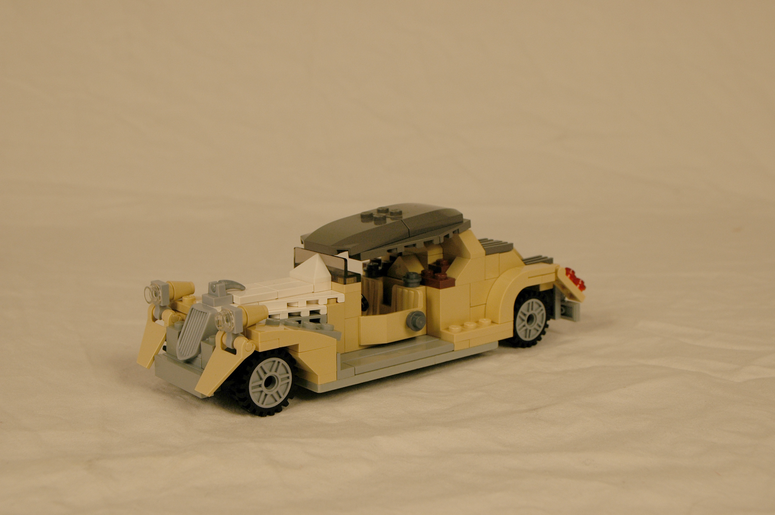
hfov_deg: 37.9
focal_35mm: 52
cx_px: 388
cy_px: 258
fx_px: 1129
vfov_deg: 25.7
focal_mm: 35
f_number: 9
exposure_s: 1/125
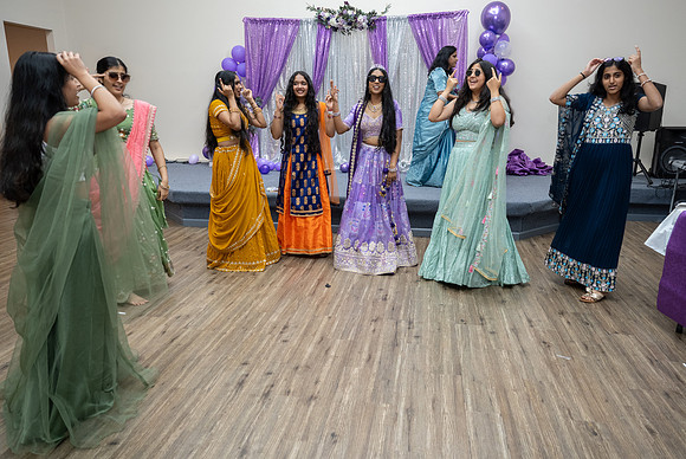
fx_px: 500
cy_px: 226
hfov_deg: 68.9
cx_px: 360
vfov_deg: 49.3
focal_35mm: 26
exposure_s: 1/160
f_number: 3.5
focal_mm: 25
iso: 1000
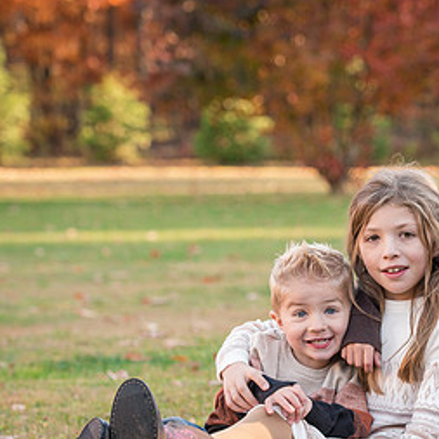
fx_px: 2970
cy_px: 292
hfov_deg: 8.4
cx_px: 412
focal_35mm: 207
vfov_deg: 8.4
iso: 500
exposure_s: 1/160
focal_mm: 98
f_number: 5
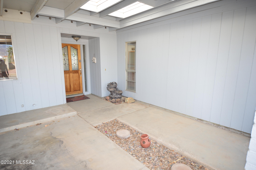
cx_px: 128
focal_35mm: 20
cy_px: 85
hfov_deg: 85.5
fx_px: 139
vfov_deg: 63.1
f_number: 5
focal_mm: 13
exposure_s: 1/100
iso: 140
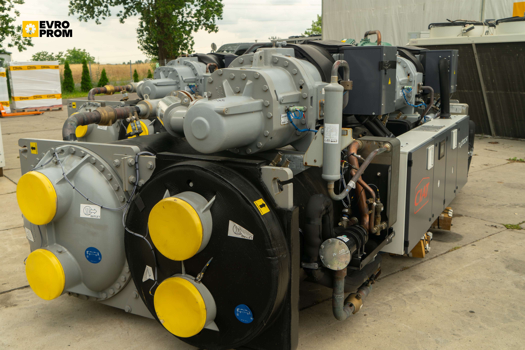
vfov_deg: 37.9
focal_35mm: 35
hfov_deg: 54.4
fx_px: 510
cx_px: 262
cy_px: 175
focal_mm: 35
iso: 125
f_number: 6.3
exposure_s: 1/60
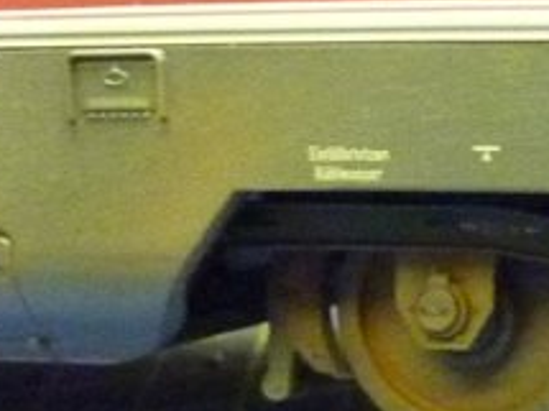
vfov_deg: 14.6
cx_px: 815
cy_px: 269
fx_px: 1601
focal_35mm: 101
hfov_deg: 17.5
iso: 800
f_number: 3.3
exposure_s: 1/8
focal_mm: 4.1
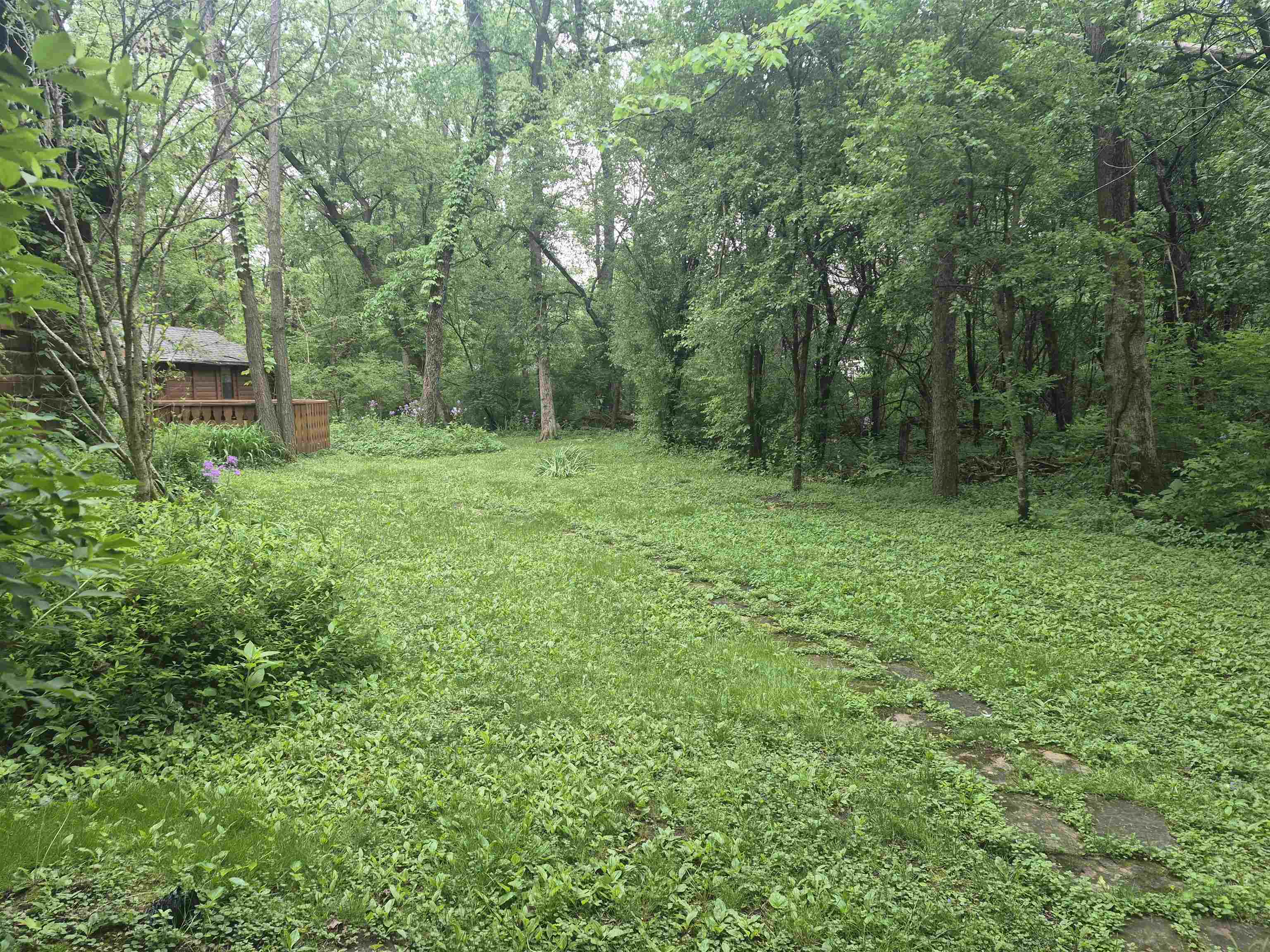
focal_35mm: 23
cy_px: 476
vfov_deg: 58.9
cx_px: 635
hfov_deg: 73.9
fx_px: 844
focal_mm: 5.4
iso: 50
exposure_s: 1/180
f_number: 1.8
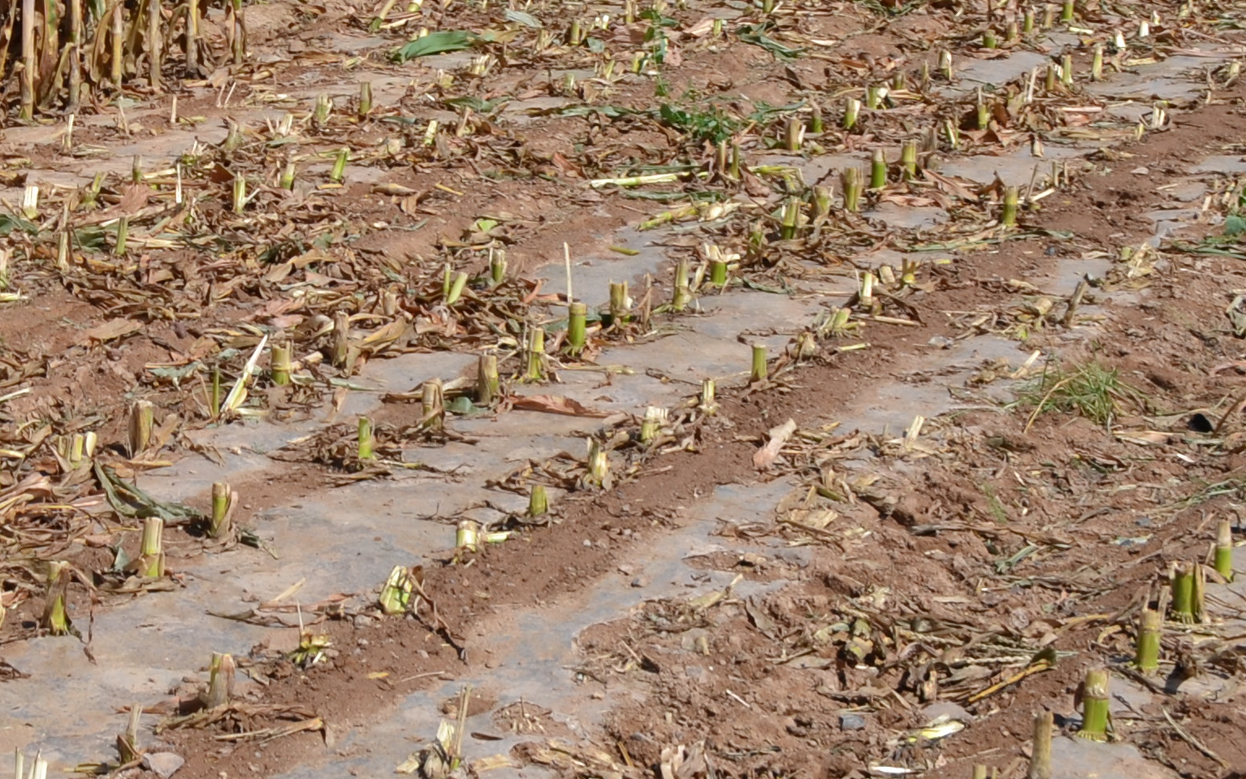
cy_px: -306
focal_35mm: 101
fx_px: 3430
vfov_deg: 12.5
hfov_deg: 19.6
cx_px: -172
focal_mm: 22
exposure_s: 1/250
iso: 100
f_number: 8
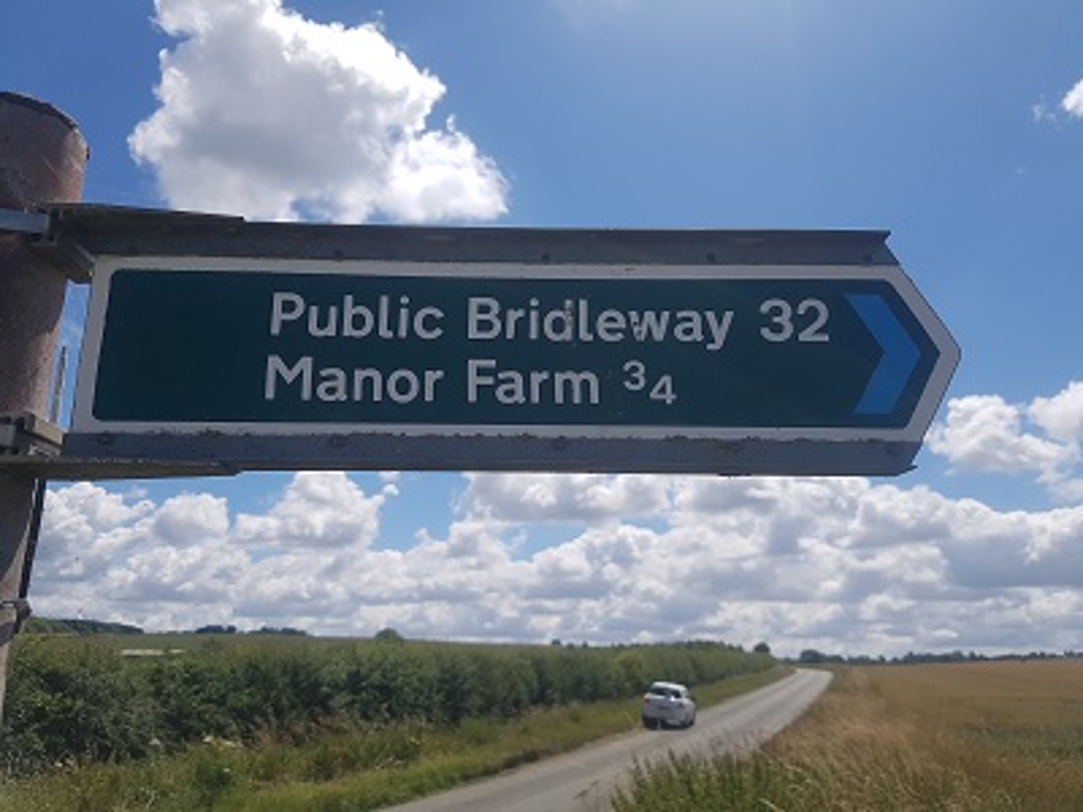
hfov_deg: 67.3
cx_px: 542
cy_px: 406
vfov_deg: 53.1
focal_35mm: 26
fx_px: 813
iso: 50
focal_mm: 4.2
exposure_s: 1/4960
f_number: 1.7
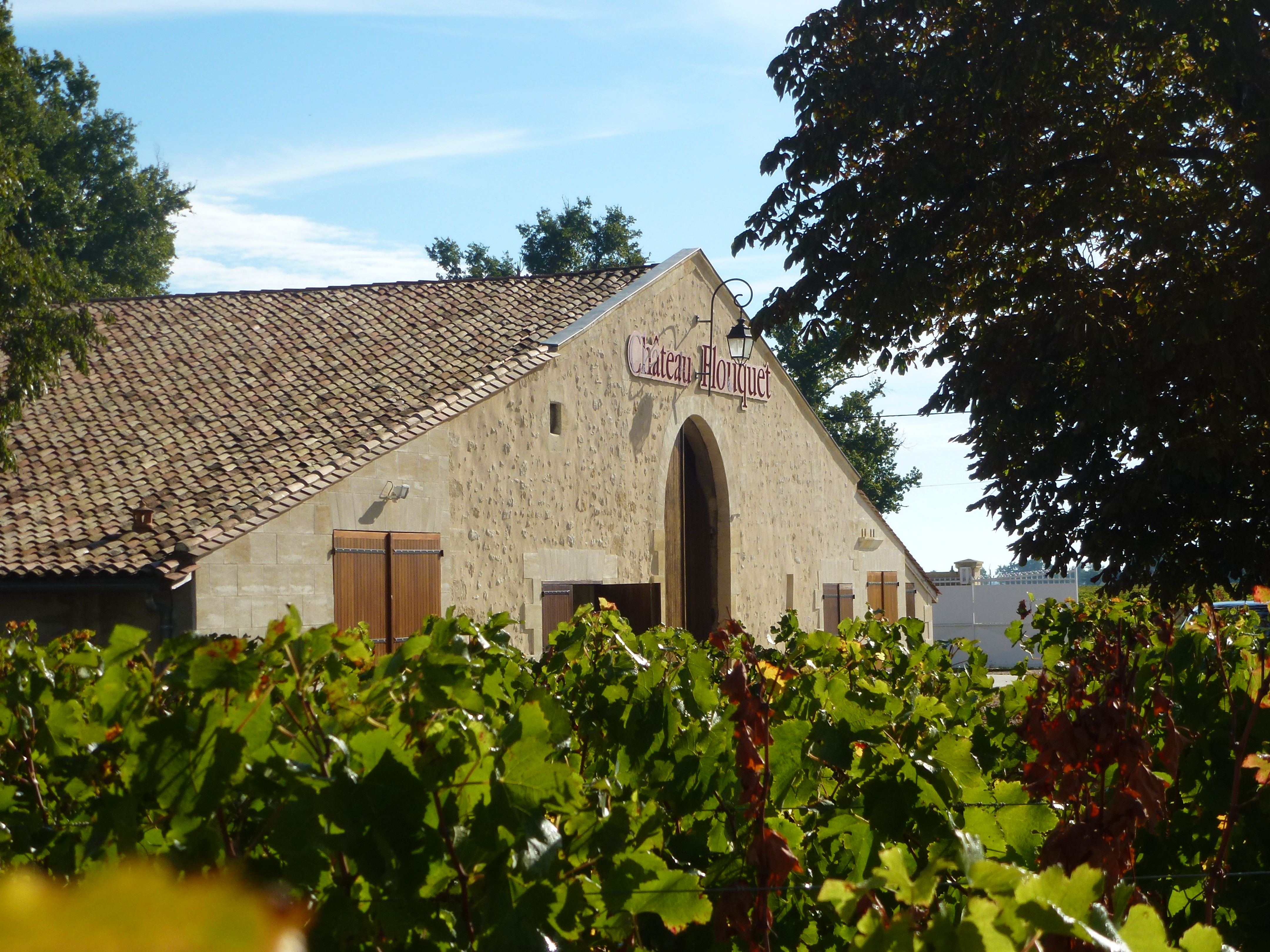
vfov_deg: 18.2
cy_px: 476
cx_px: 635
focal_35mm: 81
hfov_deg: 24.1
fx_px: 2972
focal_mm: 13.6
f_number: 4.7
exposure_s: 1/640
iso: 100
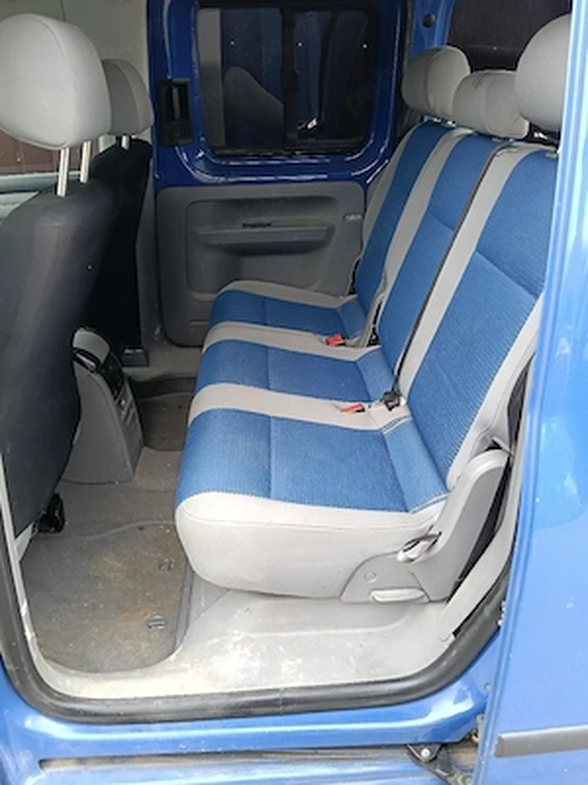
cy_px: 392
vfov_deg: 65.3
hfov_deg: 51.4
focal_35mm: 27
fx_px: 612
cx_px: 294
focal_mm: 3.98
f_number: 1.8
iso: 160
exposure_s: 1/33.3
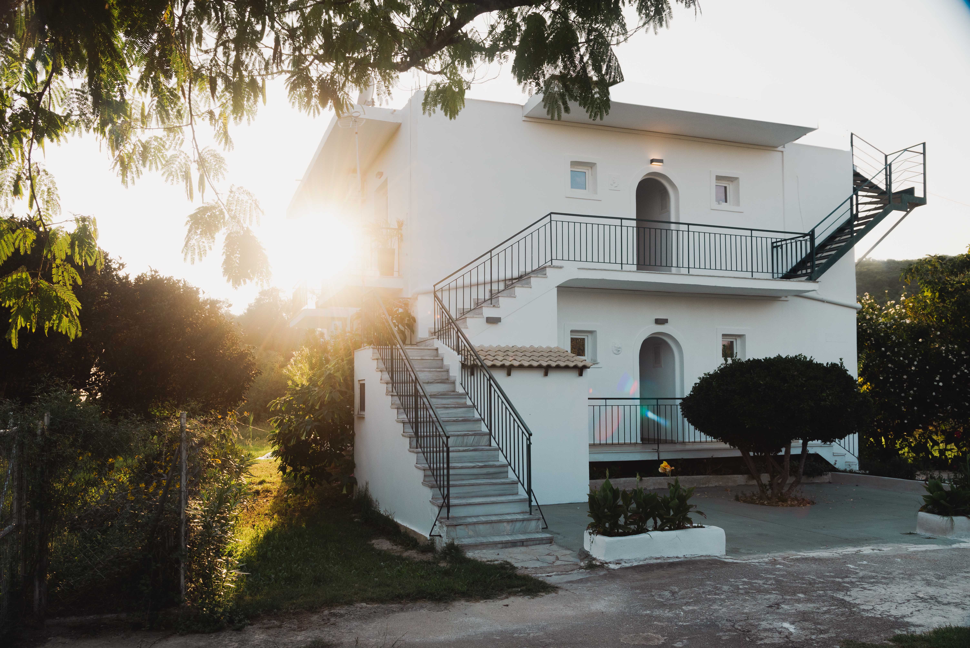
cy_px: 324
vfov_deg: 43.6
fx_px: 809
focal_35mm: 30
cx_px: 485
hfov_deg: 61.9
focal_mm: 30
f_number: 10
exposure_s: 1/125
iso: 640
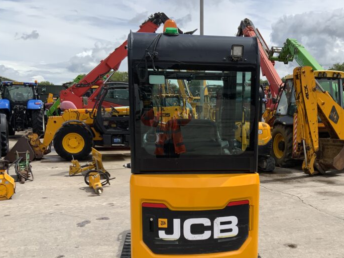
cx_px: 232
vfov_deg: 33.3
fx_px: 427
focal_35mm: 43
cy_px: 175
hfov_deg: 43.2
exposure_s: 1/2427
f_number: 1.8
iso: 16
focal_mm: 3
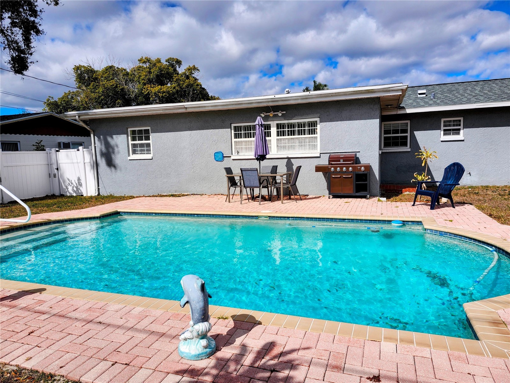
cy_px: 192
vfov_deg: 58.9
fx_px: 339
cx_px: 255
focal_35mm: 23
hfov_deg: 73.9
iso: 25
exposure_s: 1/3282
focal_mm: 5.54
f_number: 1.8
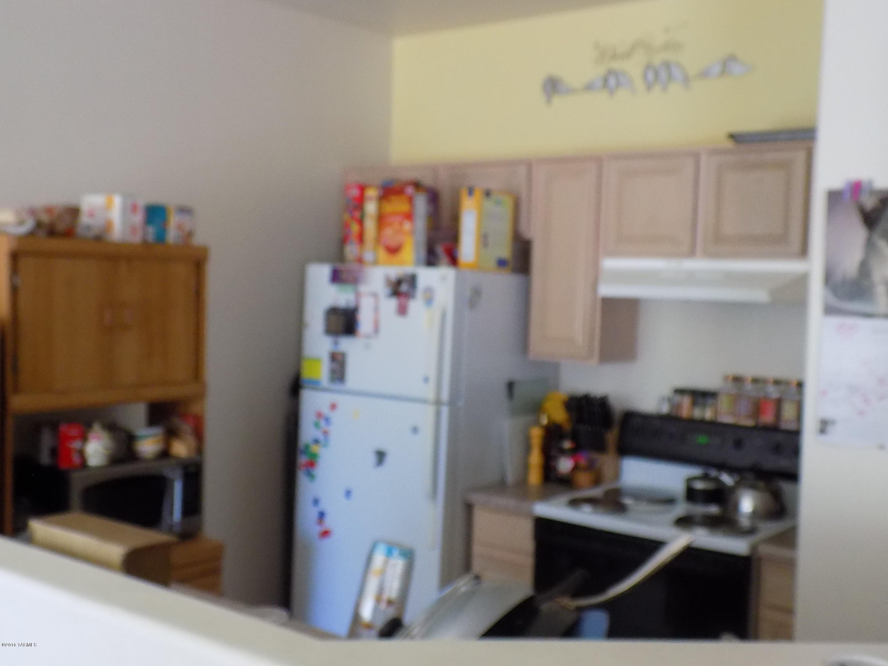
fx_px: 1052
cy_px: 333
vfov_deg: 35.1
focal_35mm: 41
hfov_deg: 45.8
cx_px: 444
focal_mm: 7.3
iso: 320
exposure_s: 1/30
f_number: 3.6
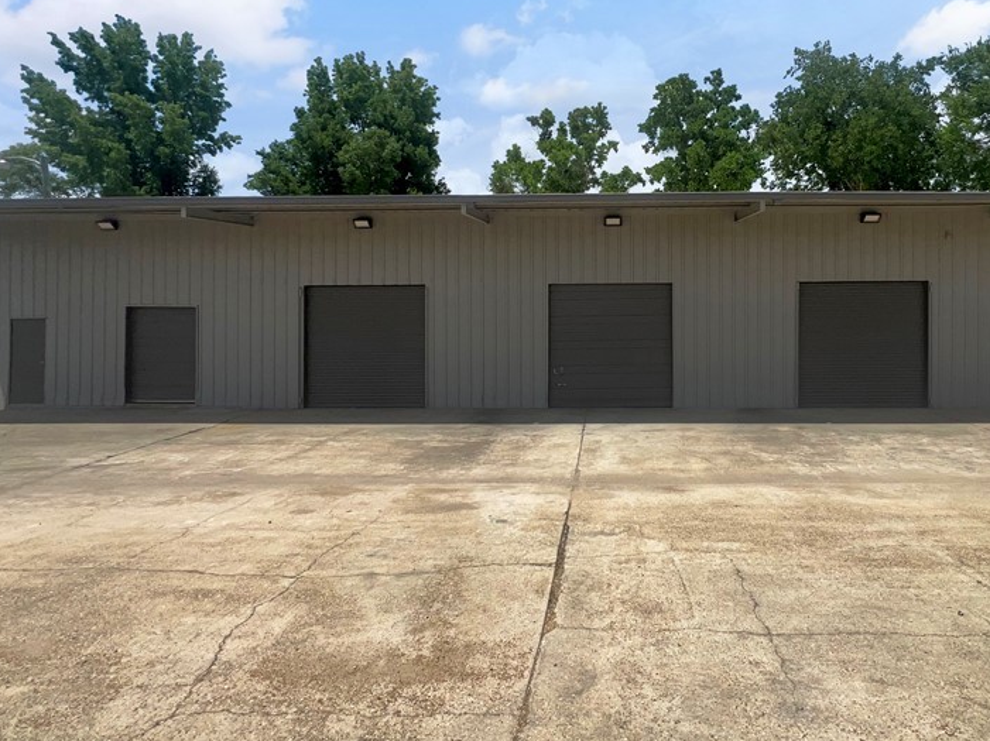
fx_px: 543
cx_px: 597
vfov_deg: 67.4
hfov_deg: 83.6
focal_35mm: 19
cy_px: 271
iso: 32
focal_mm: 1.57
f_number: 1.8
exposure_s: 1/2732
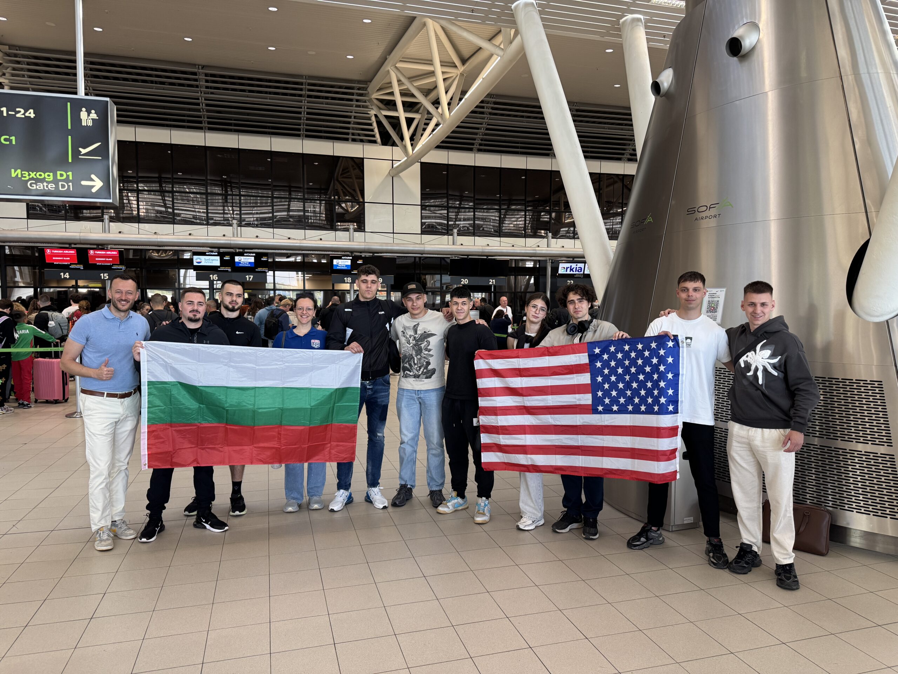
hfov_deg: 71.6
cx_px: 449
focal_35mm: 24
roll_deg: -0.4
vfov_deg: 56.8
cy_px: 337
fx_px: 623
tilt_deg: -4.0
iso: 200
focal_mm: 6.76
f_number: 1.78
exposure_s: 1/100
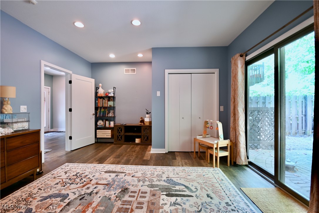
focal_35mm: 15
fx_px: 133
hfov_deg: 100.4
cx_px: 160
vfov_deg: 77.3
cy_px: 106
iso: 125
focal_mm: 10
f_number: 4
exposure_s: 1/10
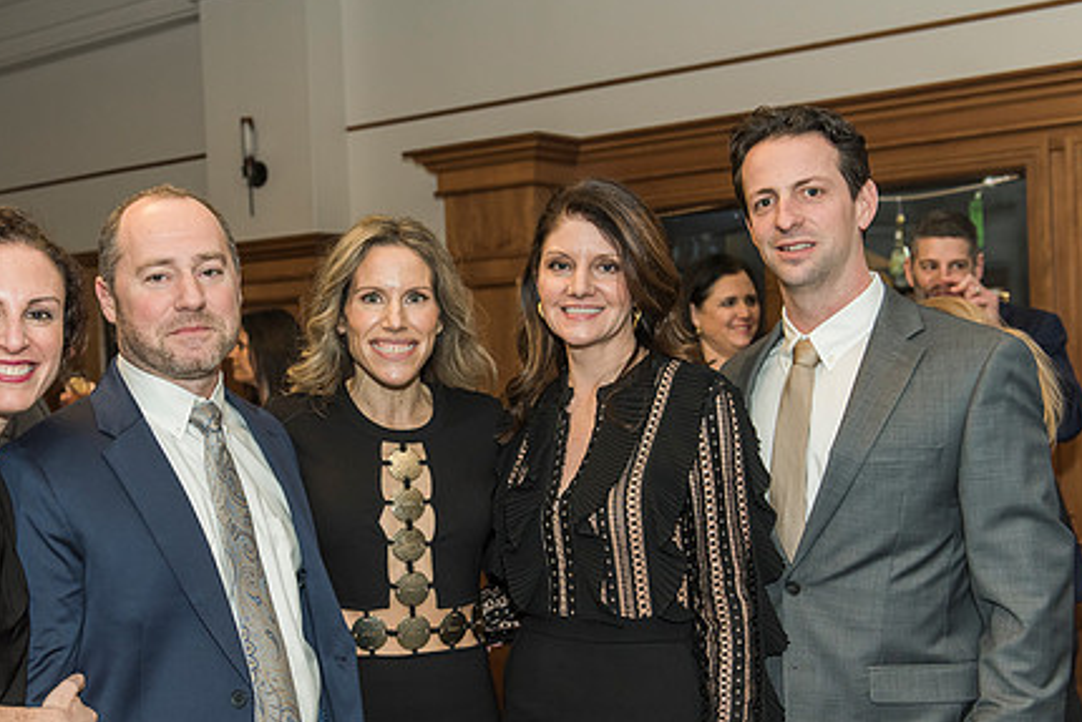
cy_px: 408
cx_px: 383
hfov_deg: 39.2
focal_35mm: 50
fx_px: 1503
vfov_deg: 27.0
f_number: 4
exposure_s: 1/100
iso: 1250
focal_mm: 36
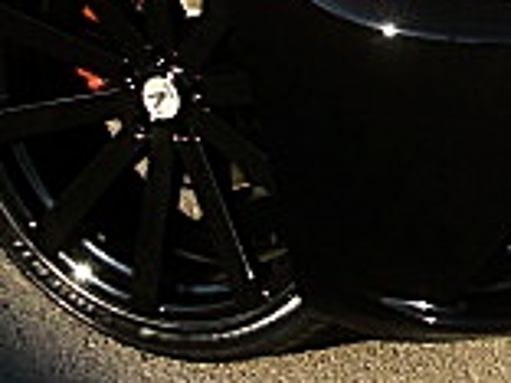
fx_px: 2185
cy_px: -95
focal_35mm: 148
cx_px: 472
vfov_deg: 9.9
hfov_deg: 13.2
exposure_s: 1/320
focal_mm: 6.3
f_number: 2.8
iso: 50
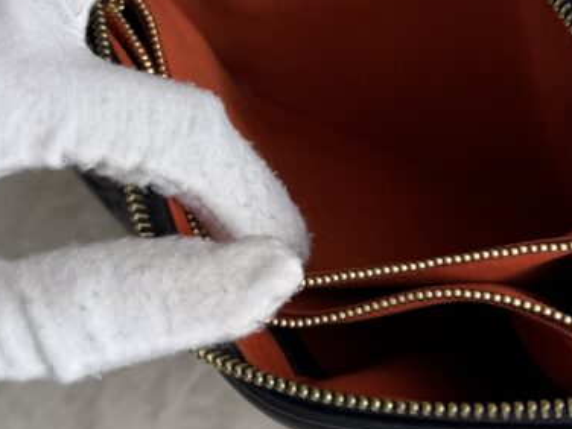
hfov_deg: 37.4
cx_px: 339
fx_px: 843
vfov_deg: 28.3
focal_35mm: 51
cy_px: 122
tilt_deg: -58.6
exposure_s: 1/120
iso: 64
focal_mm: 6.76
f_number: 1.78
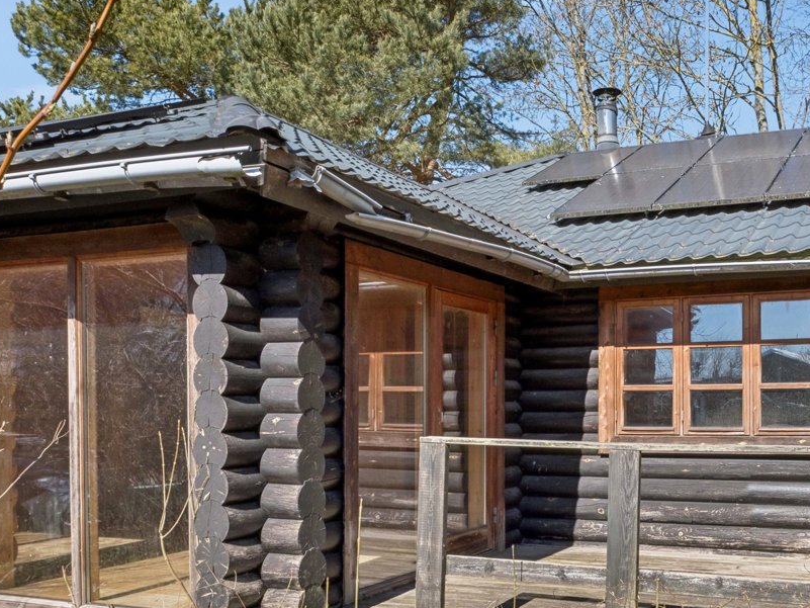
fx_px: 843
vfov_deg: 39.2
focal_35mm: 36
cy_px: 409
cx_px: 610
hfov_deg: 49.3
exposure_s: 1/210
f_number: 8
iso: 160
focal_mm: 10
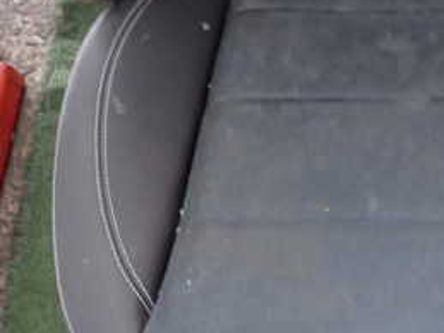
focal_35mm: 58
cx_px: 377
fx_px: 744
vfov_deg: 25.2
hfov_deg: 32.0
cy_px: 172
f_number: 2
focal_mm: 4.5
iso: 400
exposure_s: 1/30
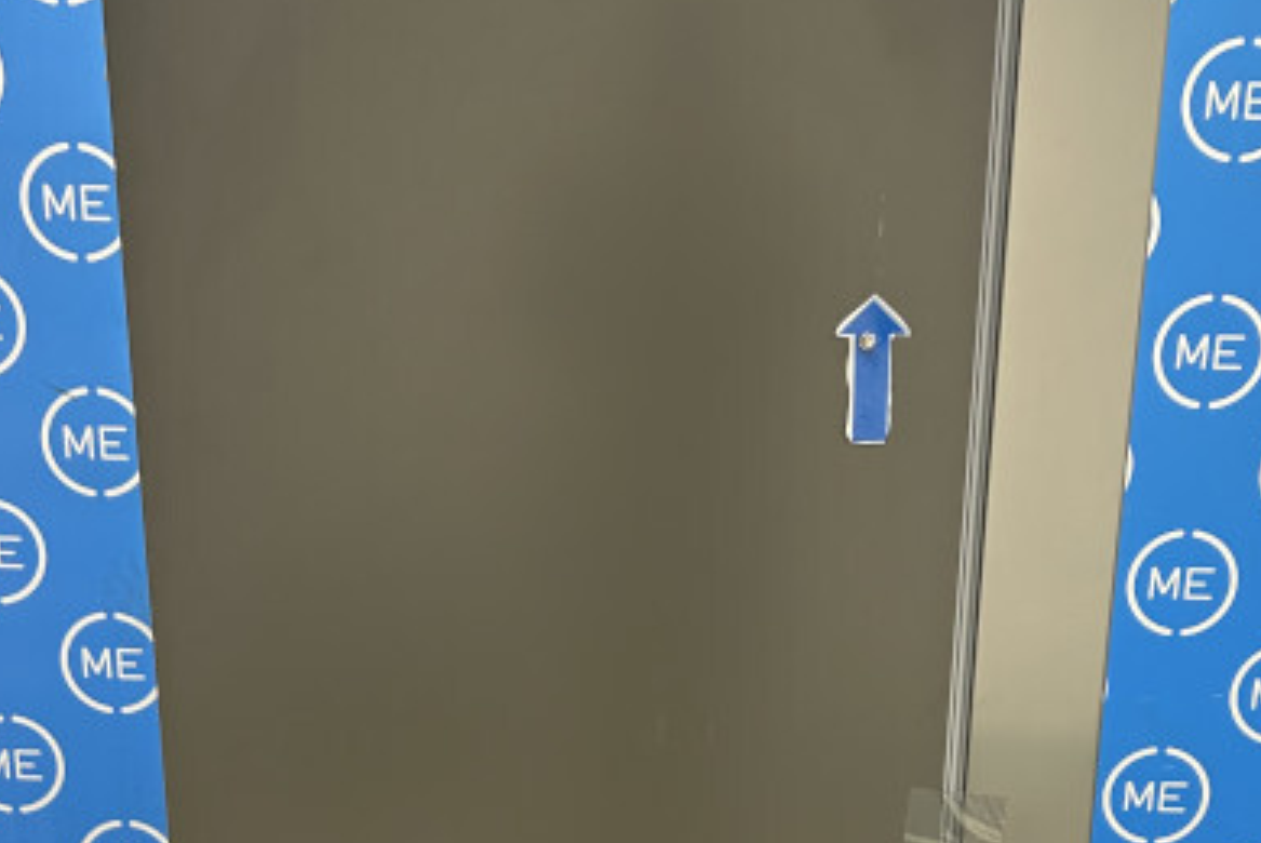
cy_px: 791
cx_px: 647
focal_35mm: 56
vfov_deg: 23.5
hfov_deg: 35.6
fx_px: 1963
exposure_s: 1/50
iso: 125
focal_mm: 5.7
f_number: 1.5
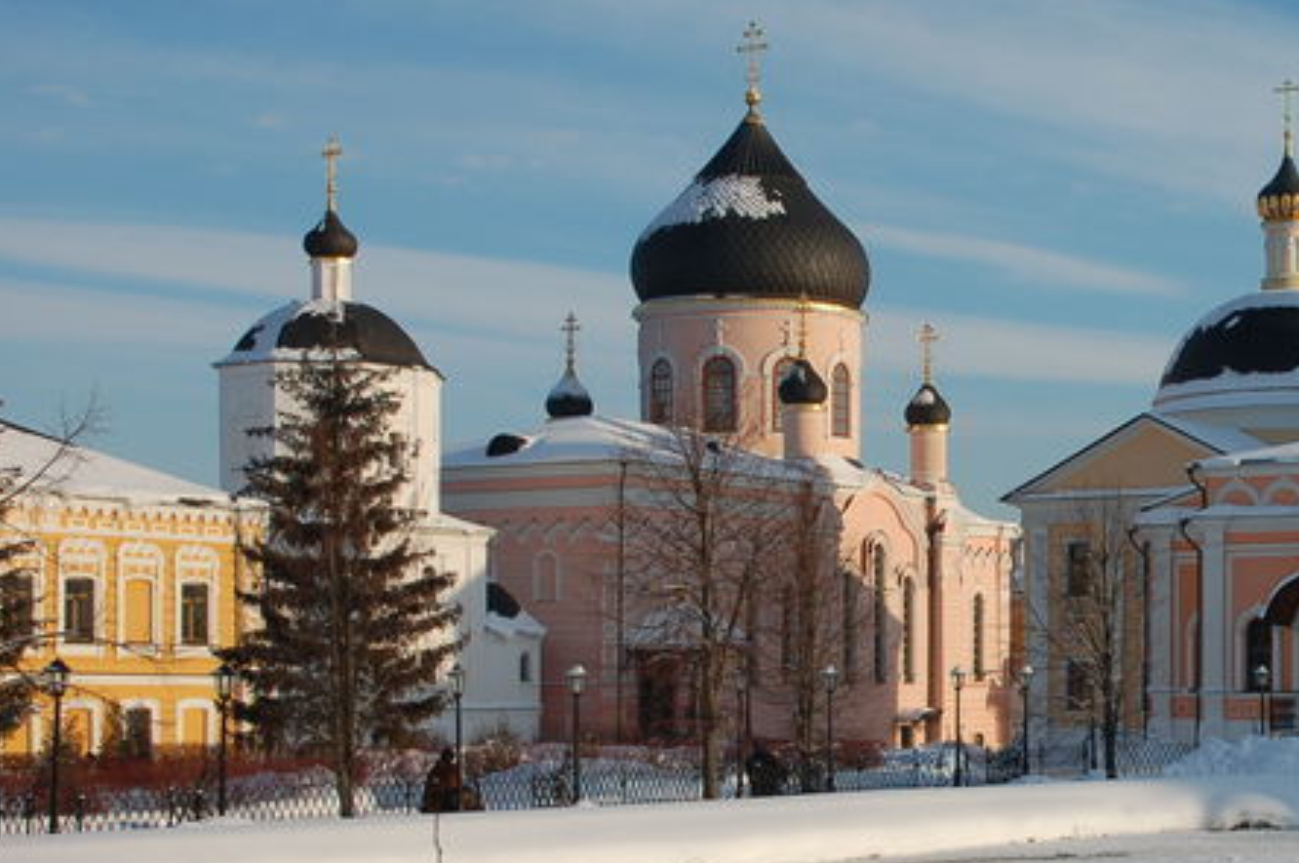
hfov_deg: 26.8
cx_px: 1170
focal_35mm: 73
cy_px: 655
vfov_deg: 18.5
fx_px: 2631
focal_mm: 24
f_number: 9
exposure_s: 1/320
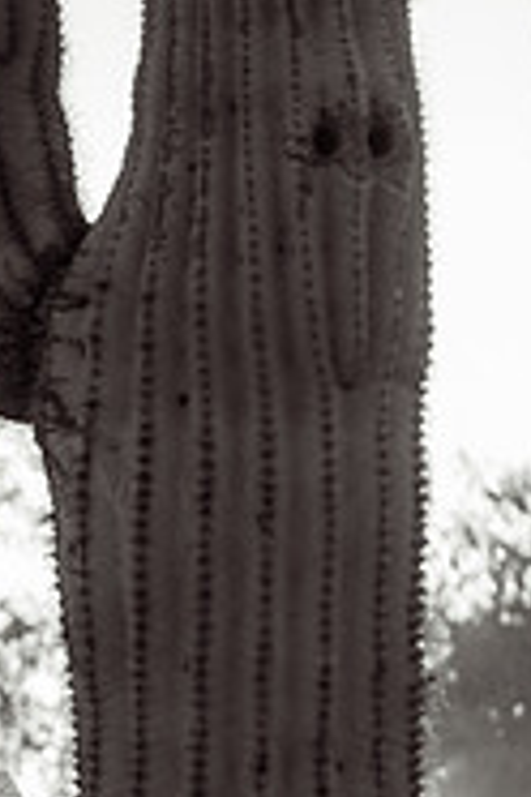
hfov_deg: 4.4
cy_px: 754
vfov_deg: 6.6
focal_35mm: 310
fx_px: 6858
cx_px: 30
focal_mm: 128
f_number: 4
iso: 320
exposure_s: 1/250
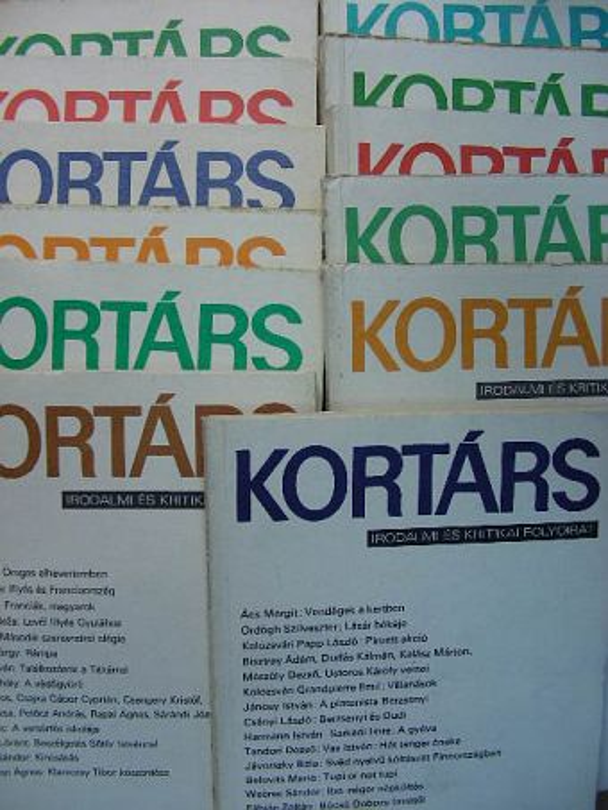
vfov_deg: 49.0
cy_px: 405
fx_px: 889
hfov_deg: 37.7
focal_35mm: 38
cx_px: 304
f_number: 3.5
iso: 100
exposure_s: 1/72.2
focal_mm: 6.3
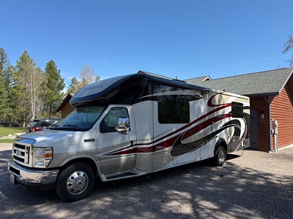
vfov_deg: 56.8
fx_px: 203
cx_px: 146
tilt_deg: +3.1
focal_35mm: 24
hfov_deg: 71.6
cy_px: 110
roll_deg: +0.3
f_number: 1.78
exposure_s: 1/2445
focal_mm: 6.76
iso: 80
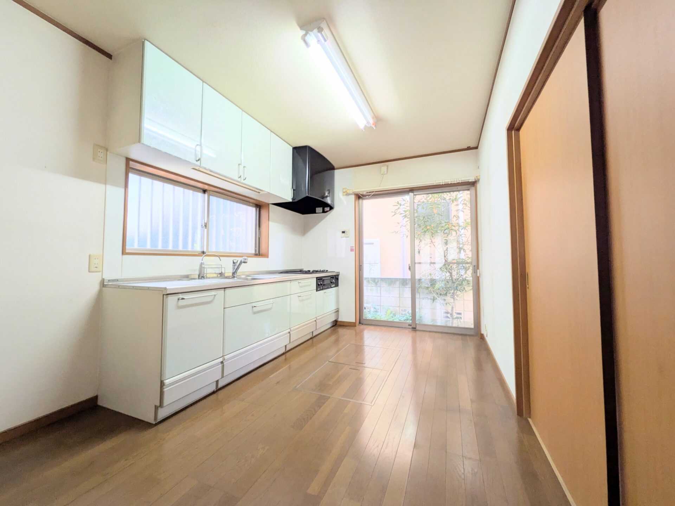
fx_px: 273
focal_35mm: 14
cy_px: 253
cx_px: 338
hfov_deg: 102.1
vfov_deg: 85.7
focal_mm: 1.85
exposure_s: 1/50
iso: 74
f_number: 2.2
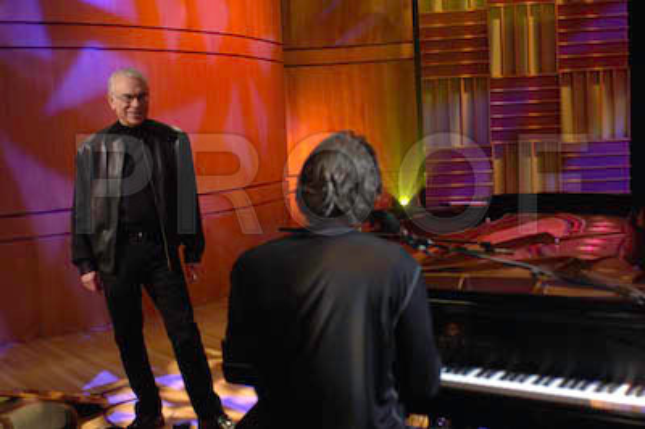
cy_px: 214
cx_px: 322
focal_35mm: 42
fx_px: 752
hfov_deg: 46.4
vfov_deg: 31.8
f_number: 2.8
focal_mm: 28
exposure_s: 1/60
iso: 800
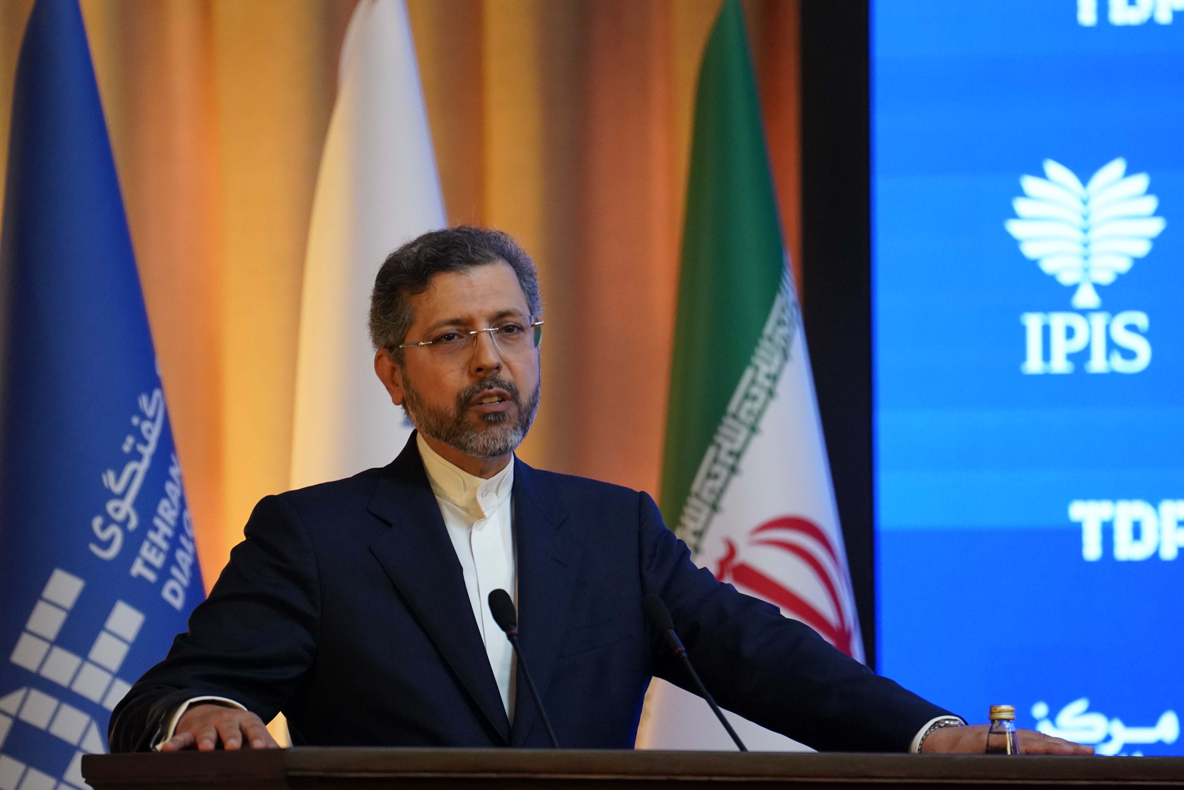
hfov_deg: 6.9
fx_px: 9868
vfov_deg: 4.6
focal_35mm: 300
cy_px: 395
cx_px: 592
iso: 3200
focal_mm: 200
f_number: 2.8
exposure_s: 1/160
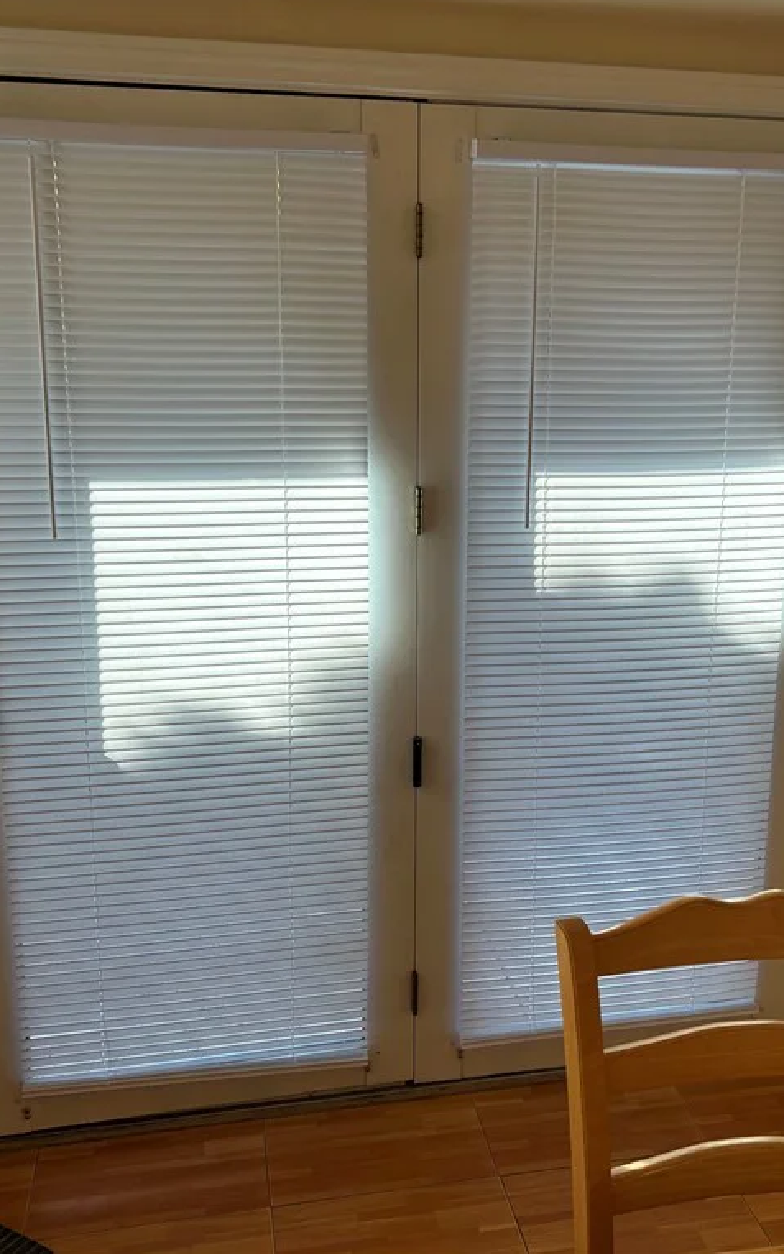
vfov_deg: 52.7
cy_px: 625
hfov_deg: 34.3
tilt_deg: -12.9
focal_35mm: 37
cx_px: 472
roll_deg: +0.3
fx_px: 1265
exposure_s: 1/247
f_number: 1.5
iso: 40
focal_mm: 5.7
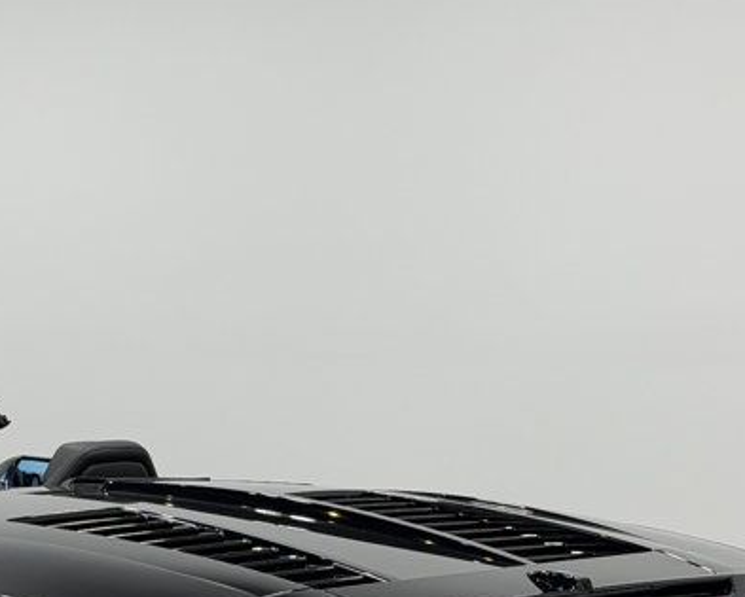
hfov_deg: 15.5
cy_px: 593
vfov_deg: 12.5
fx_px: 2692
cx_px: 19
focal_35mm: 122
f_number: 1.78
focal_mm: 6.76
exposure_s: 1/249
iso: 64
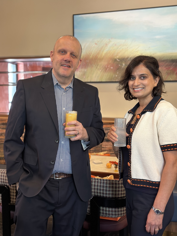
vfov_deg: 39.7
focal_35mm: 48
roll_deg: +0.1
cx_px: 88
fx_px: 327
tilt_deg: -4.5
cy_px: 118
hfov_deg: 30.3
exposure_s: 1/50
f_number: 1.78
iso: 320
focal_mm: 6.86
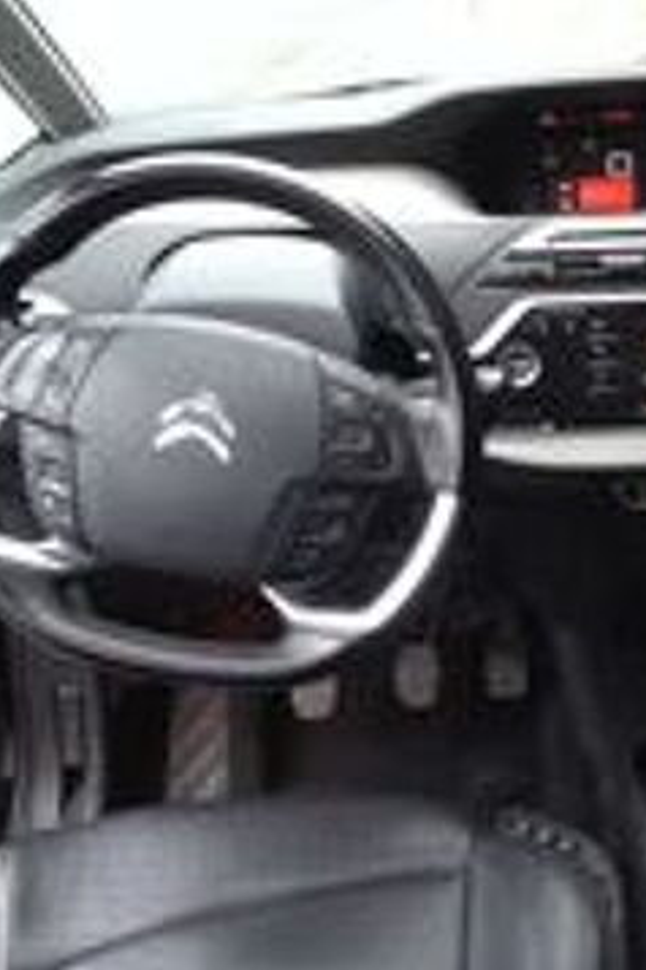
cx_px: 554
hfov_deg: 26.8
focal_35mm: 49
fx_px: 1319
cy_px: 484
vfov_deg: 40.3
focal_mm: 4.28
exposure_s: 1/20
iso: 200
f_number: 2.4
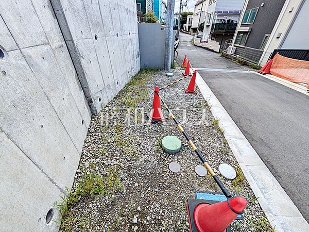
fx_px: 125
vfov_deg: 85.7
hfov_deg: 102.1
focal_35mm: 14
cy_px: 116
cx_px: 154
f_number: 2.2
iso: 50
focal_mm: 1.83
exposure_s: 1/822
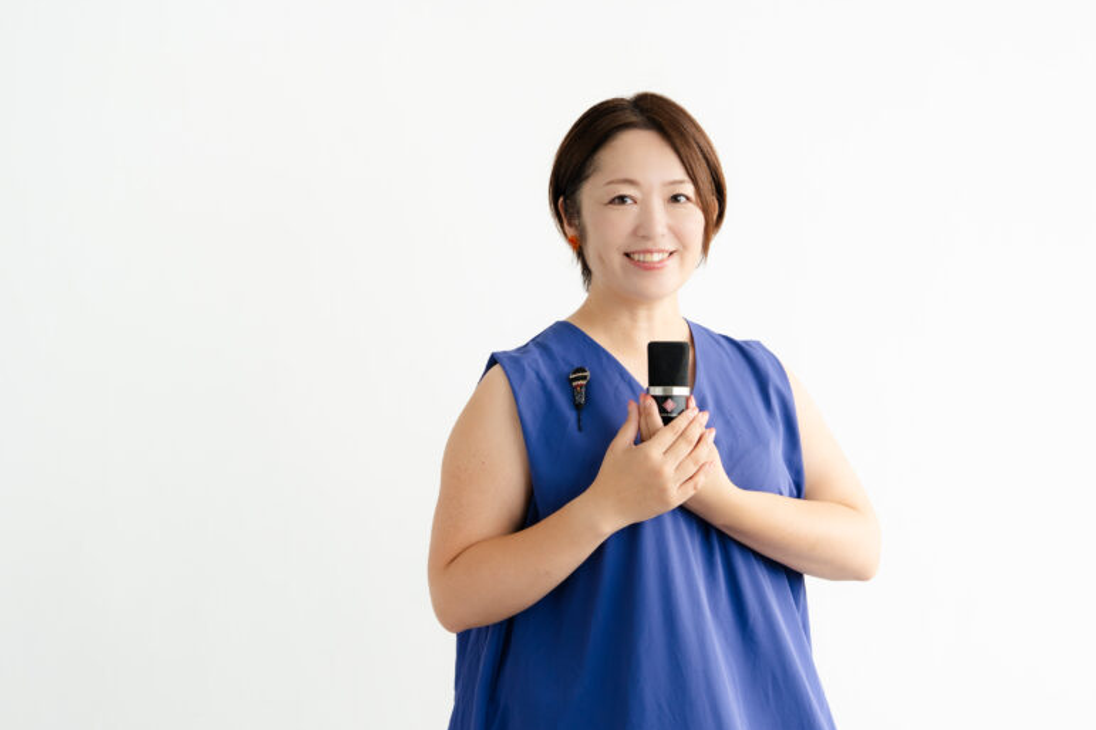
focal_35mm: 93
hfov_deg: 21.9
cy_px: 310
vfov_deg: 14.7
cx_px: 671
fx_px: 2831
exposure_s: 1/100
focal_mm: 70
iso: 200
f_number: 3.5
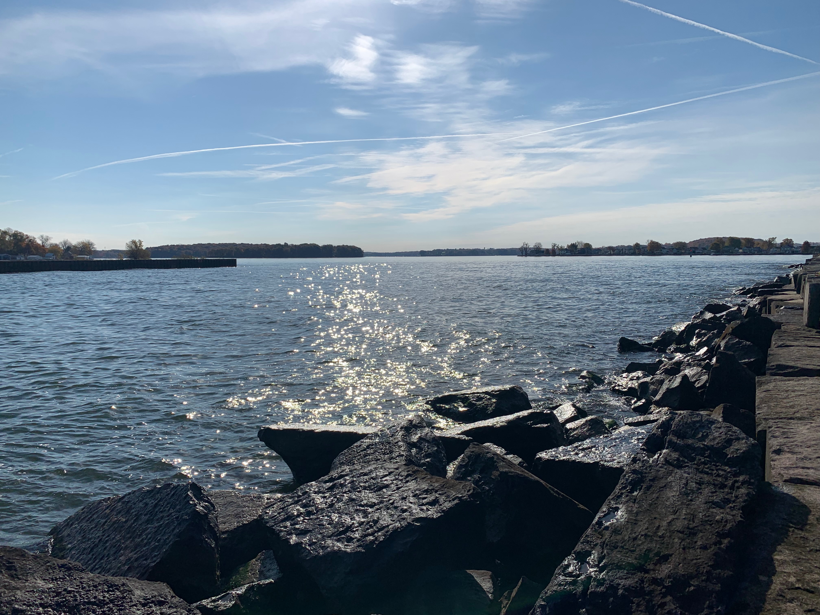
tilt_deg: -5.9
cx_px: 410
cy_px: 308
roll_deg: +0.7
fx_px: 616
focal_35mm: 26
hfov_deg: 67.3
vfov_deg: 53.1
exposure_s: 1/9524
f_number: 1.8
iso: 25
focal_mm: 4.25
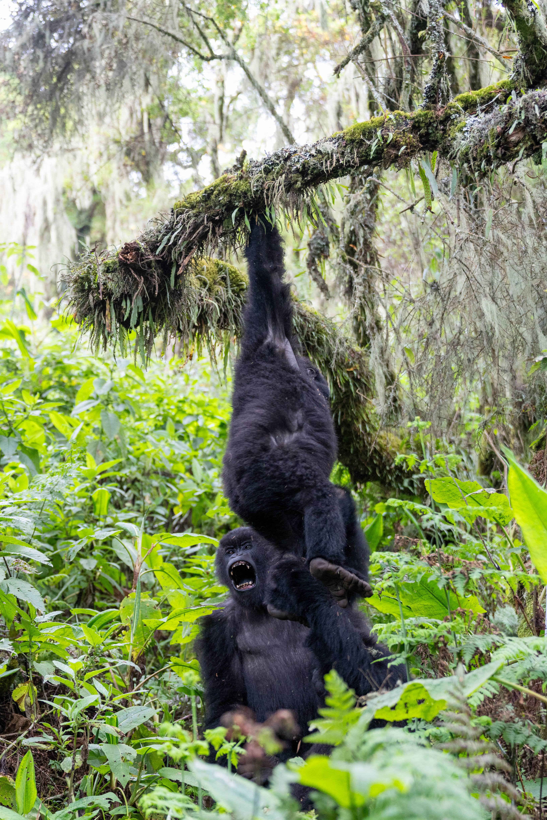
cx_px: 273
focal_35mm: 56
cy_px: 410
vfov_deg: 35.9
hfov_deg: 24.4
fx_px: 1265
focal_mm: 37
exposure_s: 1/160
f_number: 2.8
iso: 1000
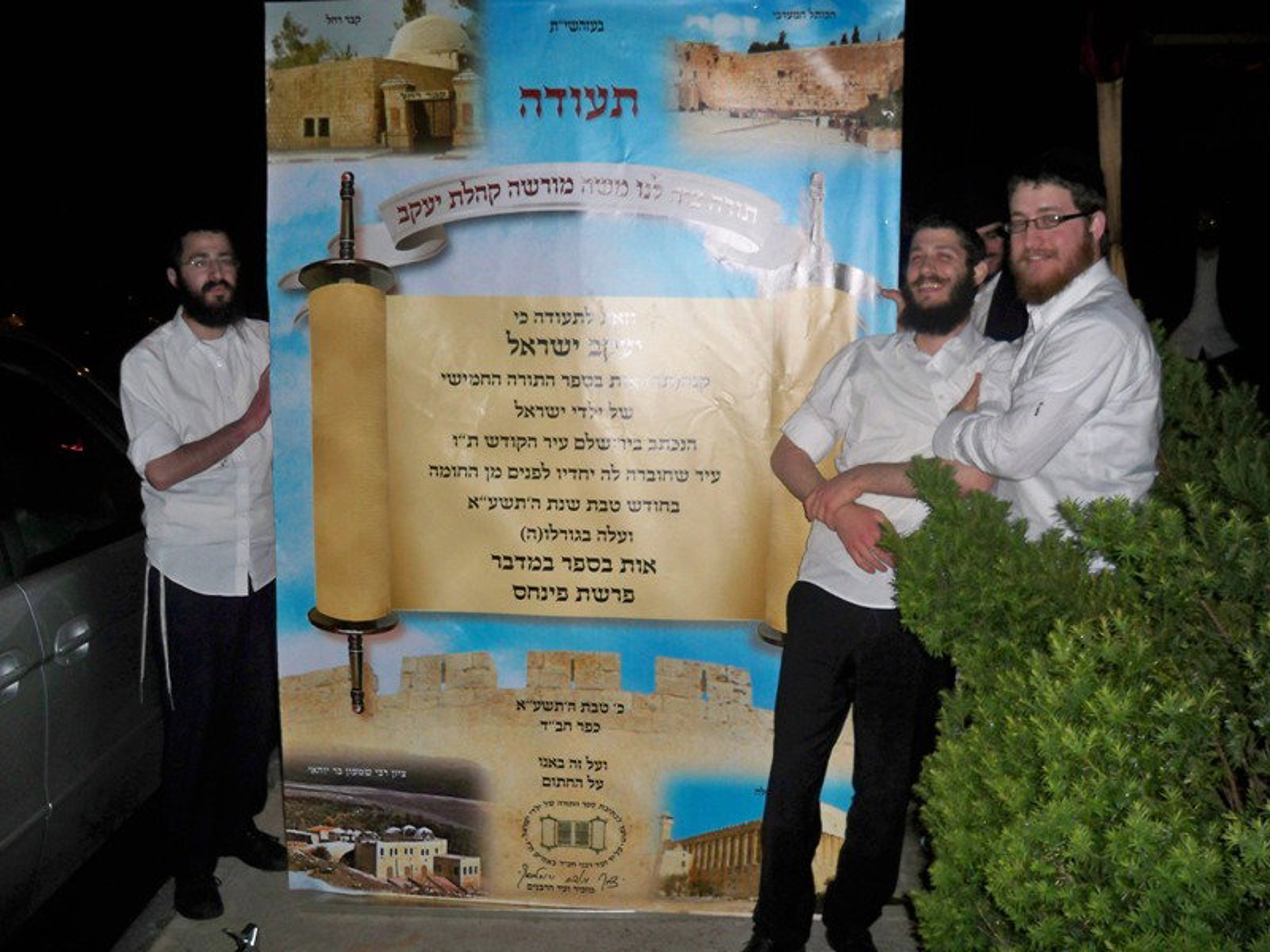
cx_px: 635
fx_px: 1284
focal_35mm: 35
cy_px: 476
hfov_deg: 52.6
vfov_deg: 40.7
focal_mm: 6.3
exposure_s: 1/60
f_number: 3.1
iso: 200
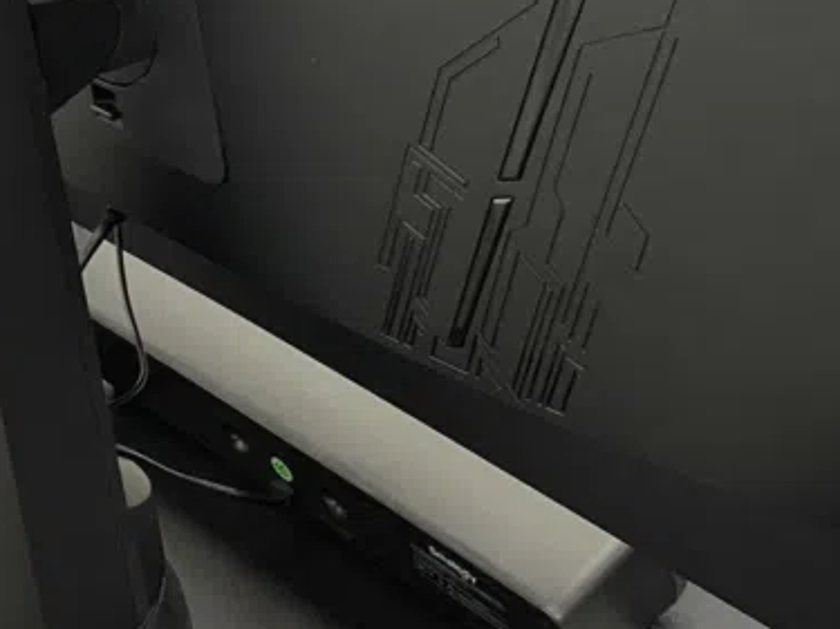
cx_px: 455
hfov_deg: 27.4
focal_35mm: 71
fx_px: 1722
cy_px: 31
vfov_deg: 20.2
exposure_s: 1/25
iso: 500
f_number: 1.8
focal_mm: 4.25
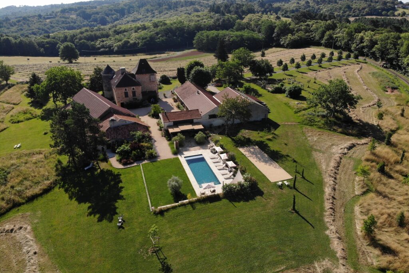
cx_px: 204
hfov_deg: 71.5
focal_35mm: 25
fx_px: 284
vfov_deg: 51.3
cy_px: 132
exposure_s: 1/929
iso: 100
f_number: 2.8
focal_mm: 4.5
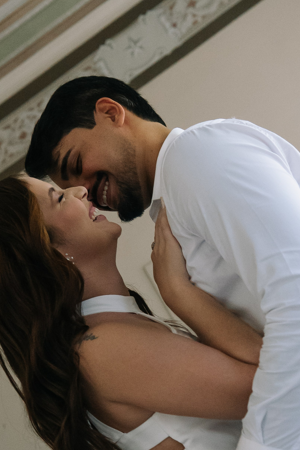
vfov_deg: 26.5
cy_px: 310
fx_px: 950
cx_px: 141
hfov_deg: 17.9
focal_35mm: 76
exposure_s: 1/160
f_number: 3.5
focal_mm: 30
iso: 5000
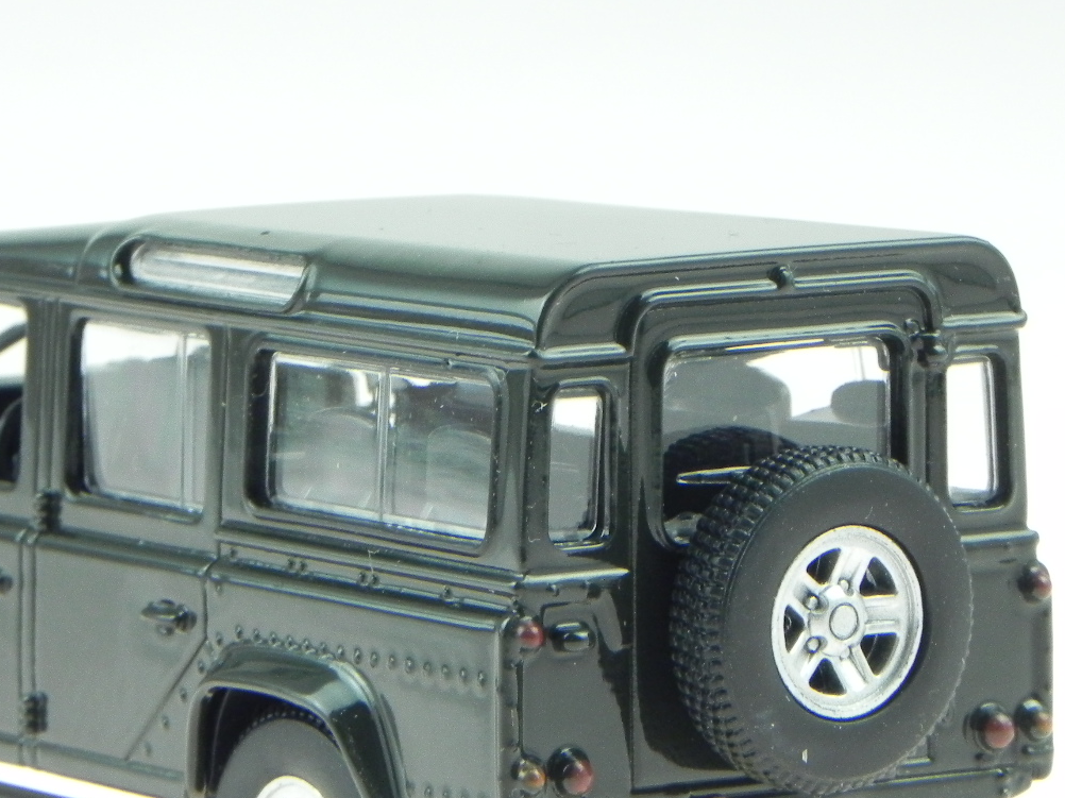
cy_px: 559
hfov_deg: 8.6
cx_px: 333
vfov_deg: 6.5
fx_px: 7075
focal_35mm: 230
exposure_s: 1/30
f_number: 8
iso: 341
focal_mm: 25.7
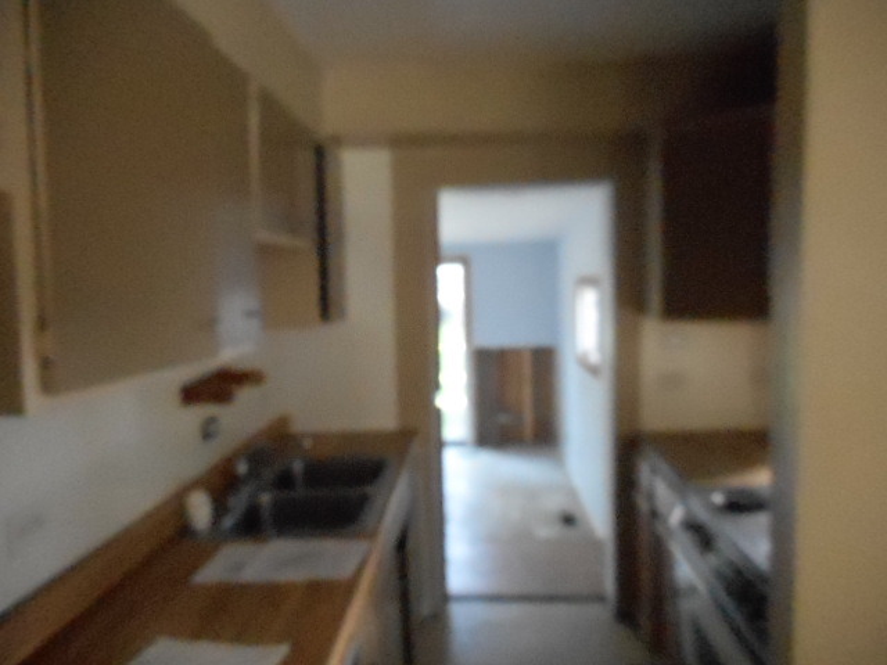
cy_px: 332
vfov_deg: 54.9
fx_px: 641
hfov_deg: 69.4
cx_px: 444
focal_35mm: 25
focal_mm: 4.5
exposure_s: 1/160
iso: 3200
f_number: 3.7
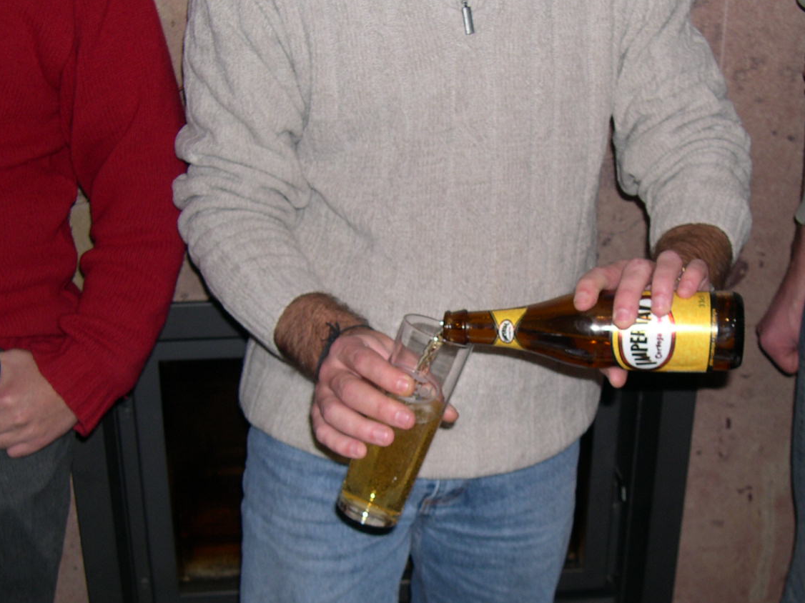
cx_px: 473
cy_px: 350
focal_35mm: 54
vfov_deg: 27.0
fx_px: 1256
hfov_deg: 35.5
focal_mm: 8
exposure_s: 1/60
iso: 100
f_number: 2.8
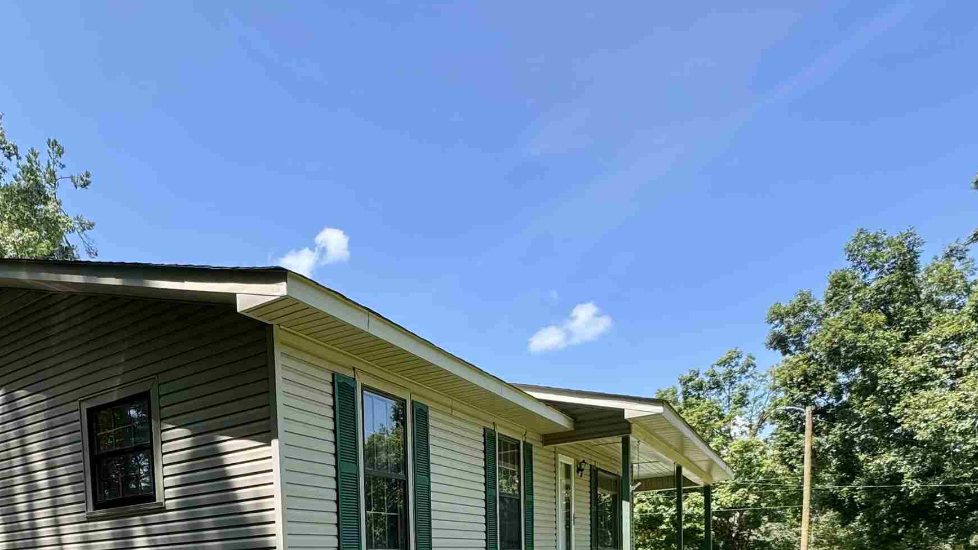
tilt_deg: -4.2
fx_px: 700
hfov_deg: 65.8
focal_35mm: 27
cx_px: 251
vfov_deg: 35.6
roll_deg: +2.4
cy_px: 626
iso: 40
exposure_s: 1/399
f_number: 2.2
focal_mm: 2.22
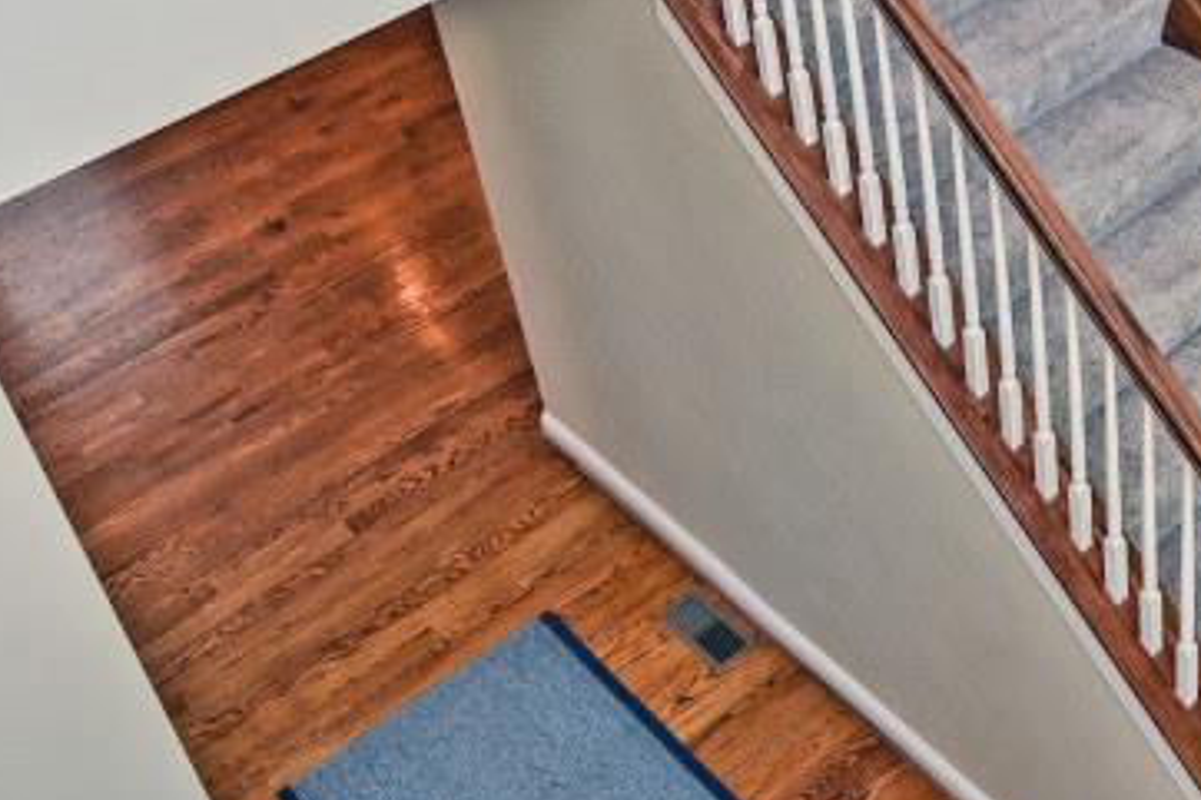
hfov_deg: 32.3
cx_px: 1138
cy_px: 60
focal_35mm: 58
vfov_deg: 22.7
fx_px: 1934
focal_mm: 14
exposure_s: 1/60
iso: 250
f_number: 4
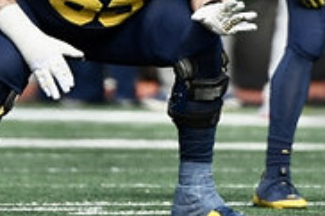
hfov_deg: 1.1
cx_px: 109
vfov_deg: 0.7
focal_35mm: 1907
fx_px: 17200
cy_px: -127
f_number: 5.6
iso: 500
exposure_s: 1/1000
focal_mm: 400
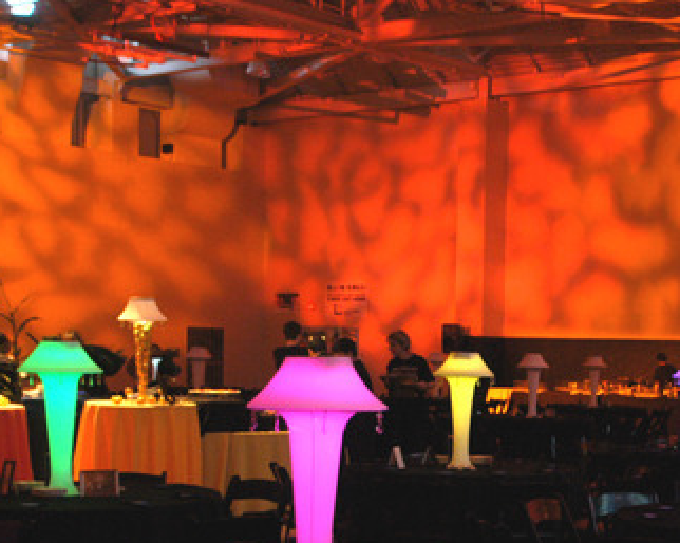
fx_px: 1407
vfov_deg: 21.5
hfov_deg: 26.3
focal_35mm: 70
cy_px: 439
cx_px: 606
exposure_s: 1/20
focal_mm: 22
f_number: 3.3
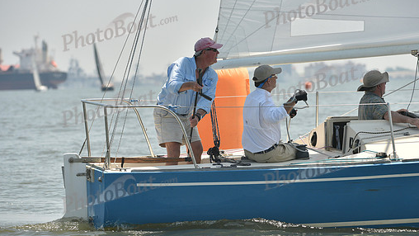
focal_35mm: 251
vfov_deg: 4.8
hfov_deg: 8.6
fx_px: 2789
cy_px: 137
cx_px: 221
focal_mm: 210
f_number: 5.6
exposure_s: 1/1600
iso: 320
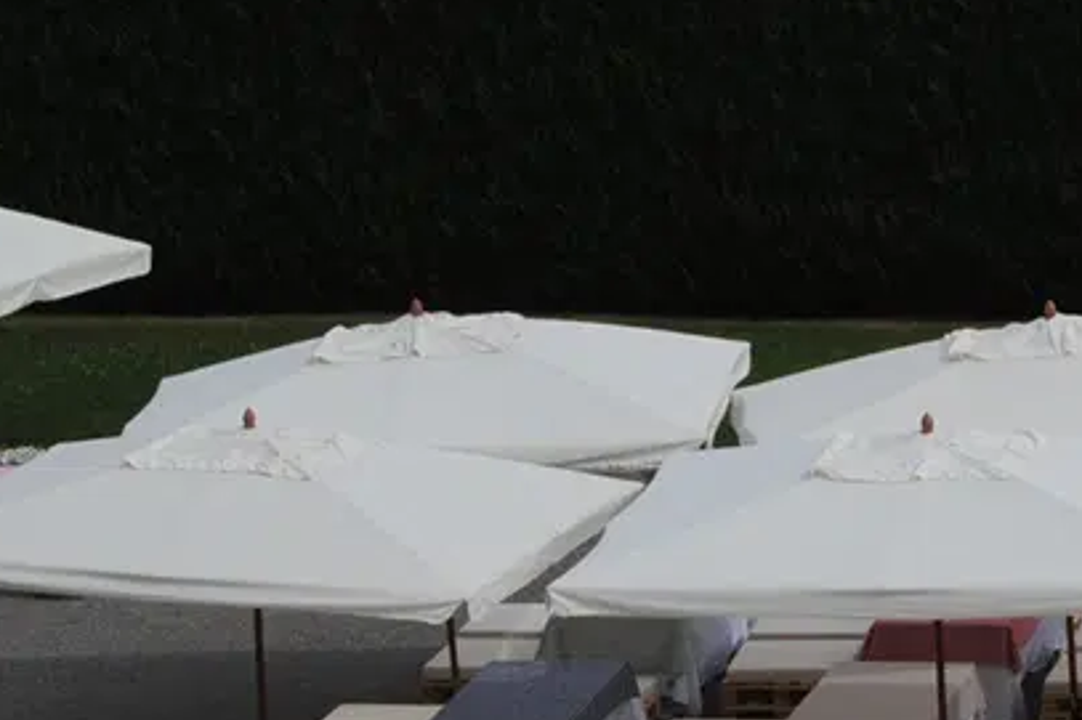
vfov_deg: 5.6
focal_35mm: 243
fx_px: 7314
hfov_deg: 8.5
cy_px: 719
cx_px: 735
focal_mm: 55
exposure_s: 1/320
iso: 100
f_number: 9
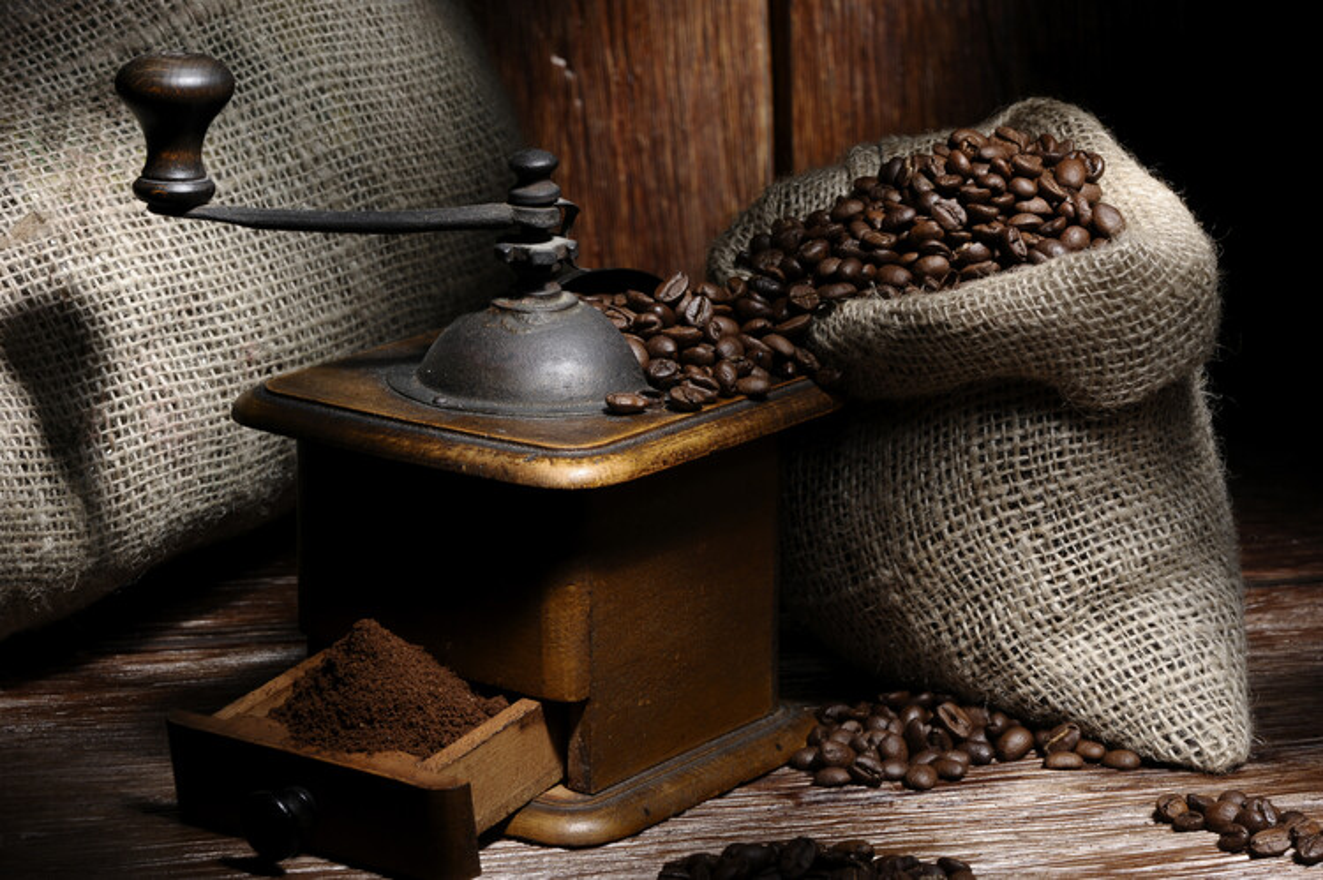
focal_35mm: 105
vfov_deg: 13.0
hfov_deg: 19.5
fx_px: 3856
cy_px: 440
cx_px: 662
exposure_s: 4
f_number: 16
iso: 200
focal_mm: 105
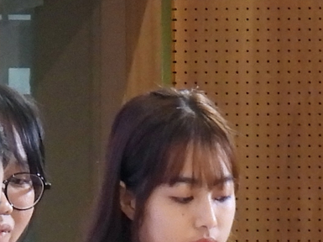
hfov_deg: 2.8
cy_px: 445
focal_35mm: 699
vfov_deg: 2.1
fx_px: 6516
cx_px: 192
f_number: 4
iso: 400
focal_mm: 18.7
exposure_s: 1/40
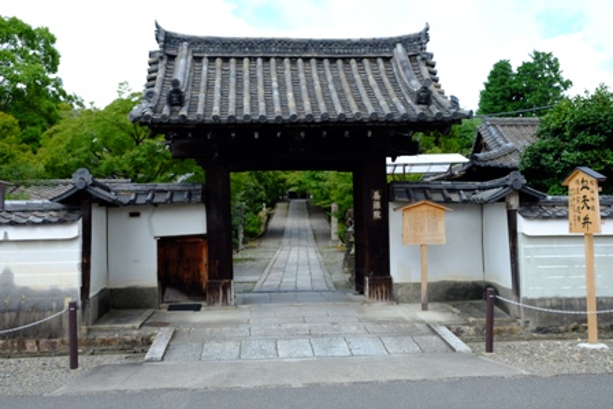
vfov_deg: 36.9
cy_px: 204
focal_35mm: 36
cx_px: 306
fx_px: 613
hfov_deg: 53.1
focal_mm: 24.3
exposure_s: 1/280
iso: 200
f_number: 4.5
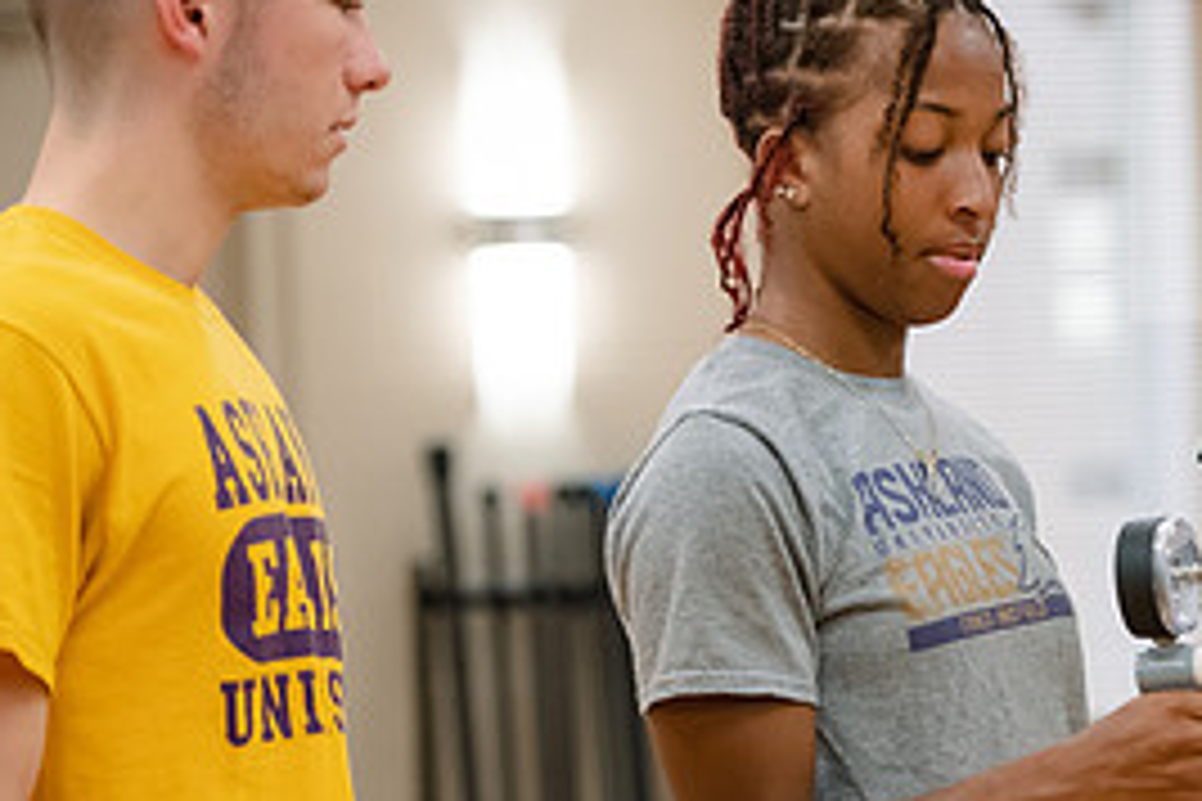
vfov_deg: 6.9
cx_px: 995
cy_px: 488
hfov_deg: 10.3
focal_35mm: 200
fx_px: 6677
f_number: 3.2
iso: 1250
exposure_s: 1/160
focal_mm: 92
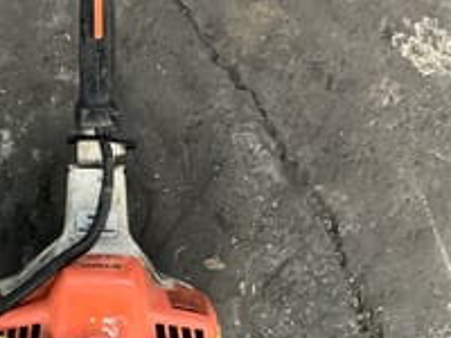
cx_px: 59
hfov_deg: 27.0
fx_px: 912
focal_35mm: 70
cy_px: -46
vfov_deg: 20.0
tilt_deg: -75.1
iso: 320
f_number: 1.8
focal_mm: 3
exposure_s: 1/53
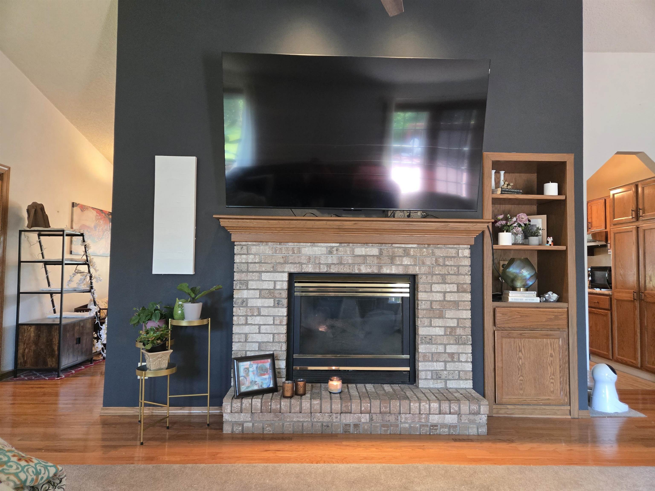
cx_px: 328
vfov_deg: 58.9
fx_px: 435
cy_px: 246
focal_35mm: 23
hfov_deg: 73.9
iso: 800
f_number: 1.8
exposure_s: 1/120
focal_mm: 5.4
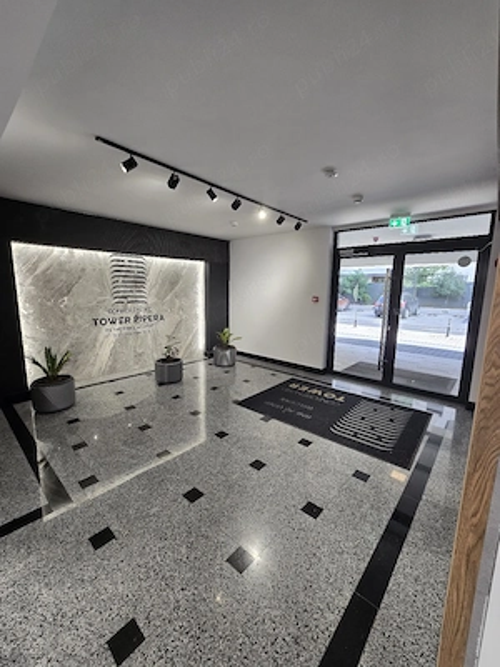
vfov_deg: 106.2
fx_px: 250
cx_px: 250
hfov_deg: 89.9
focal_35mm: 13
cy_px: 334
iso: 160
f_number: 2.2
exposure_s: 1/50.3
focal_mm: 2.2
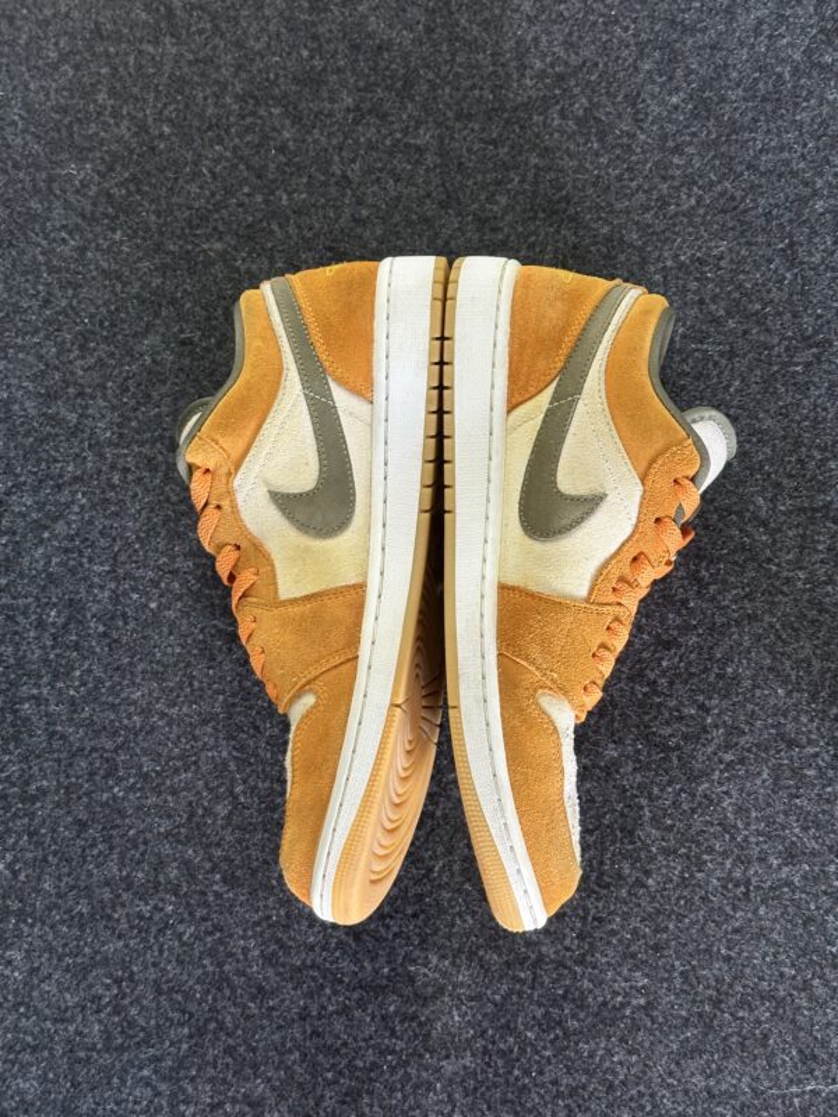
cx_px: 419
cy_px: 558
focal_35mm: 48
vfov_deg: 39.6
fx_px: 1548
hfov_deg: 30.3
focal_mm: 6.86
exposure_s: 1/50
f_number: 1.78
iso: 200
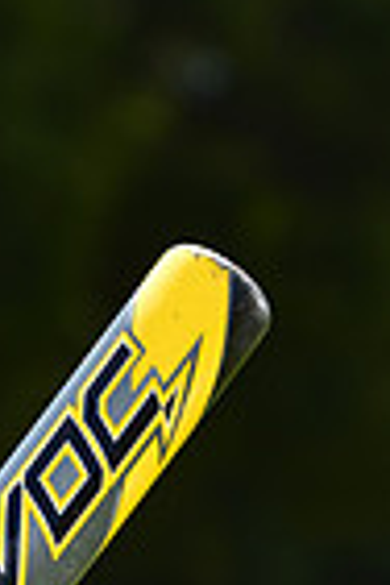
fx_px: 9700
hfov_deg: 2.3
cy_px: 1129
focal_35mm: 597
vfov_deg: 3.4
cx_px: -176
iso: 100
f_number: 6.3
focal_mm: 145
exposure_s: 1/250
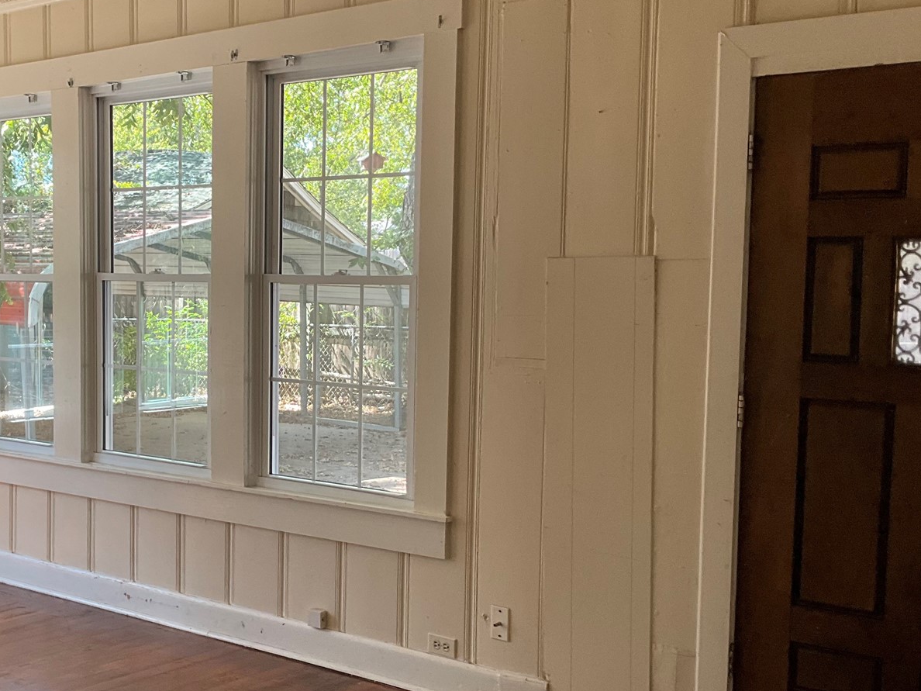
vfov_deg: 29.1
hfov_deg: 37.4
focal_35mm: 50
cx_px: 248
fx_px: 1330
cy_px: 379
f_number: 1.8
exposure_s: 1/122
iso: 64
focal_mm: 3
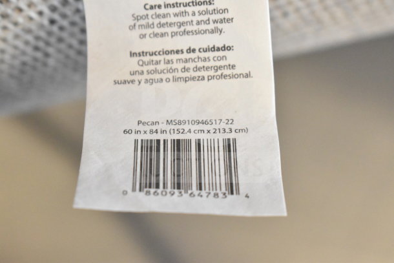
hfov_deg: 24.6
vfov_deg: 16.6
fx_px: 903
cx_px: 197
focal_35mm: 82
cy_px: 132
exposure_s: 1/100
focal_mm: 55
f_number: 5.6
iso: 6400
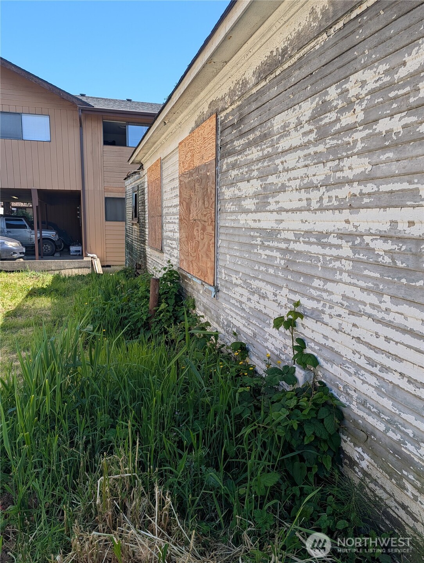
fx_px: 391
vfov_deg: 71.5
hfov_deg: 57.0
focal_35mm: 24
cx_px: 212
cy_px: 282
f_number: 1.68
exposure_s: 1/387
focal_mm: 6.9
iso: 21
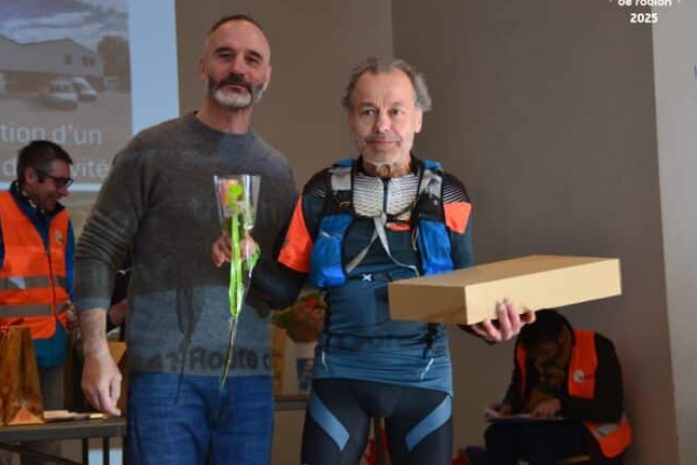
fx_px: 1723
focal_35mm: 89
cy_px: 202
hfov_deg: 22.8
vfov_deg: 15.3
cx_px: 289
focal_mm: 50
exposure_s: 1/60
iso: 800
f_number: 4.8
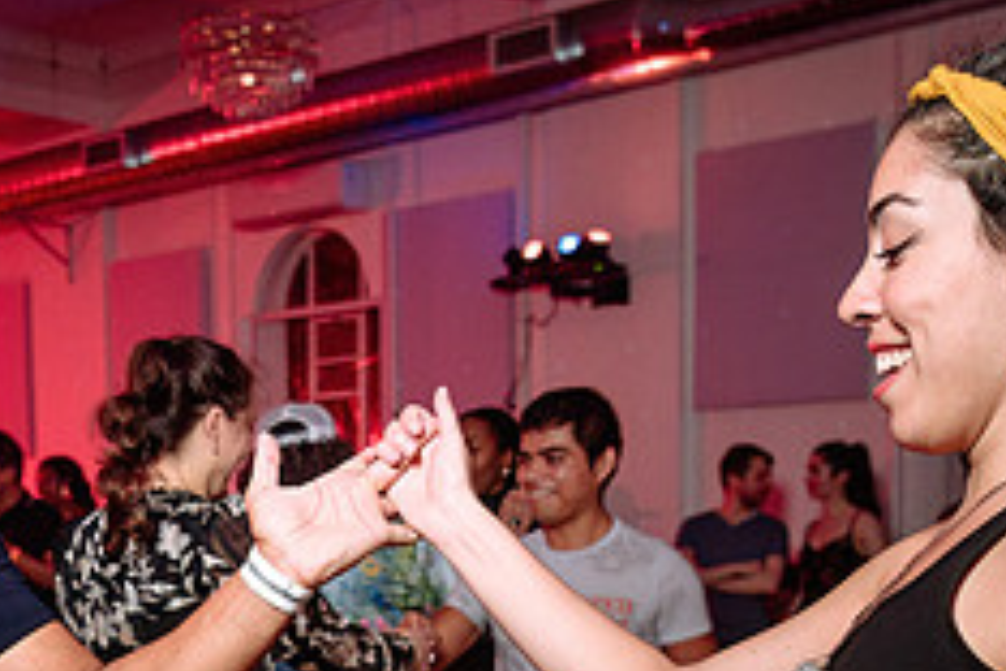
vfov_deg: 20.8
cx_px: 340
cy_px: 689
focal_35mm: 63
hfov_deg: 31.7
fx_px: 1760
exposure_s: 1/80
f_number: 4
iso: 800
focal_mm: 24
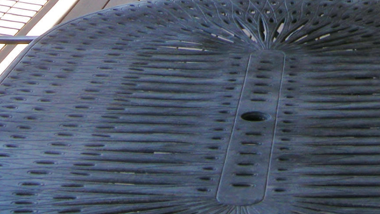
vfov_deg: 9.7
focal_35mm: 117
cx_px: 357
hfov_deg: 18.0
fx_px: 1179
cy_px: -205
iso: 64
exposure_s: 1/126
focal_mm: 7.5
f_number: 3.8
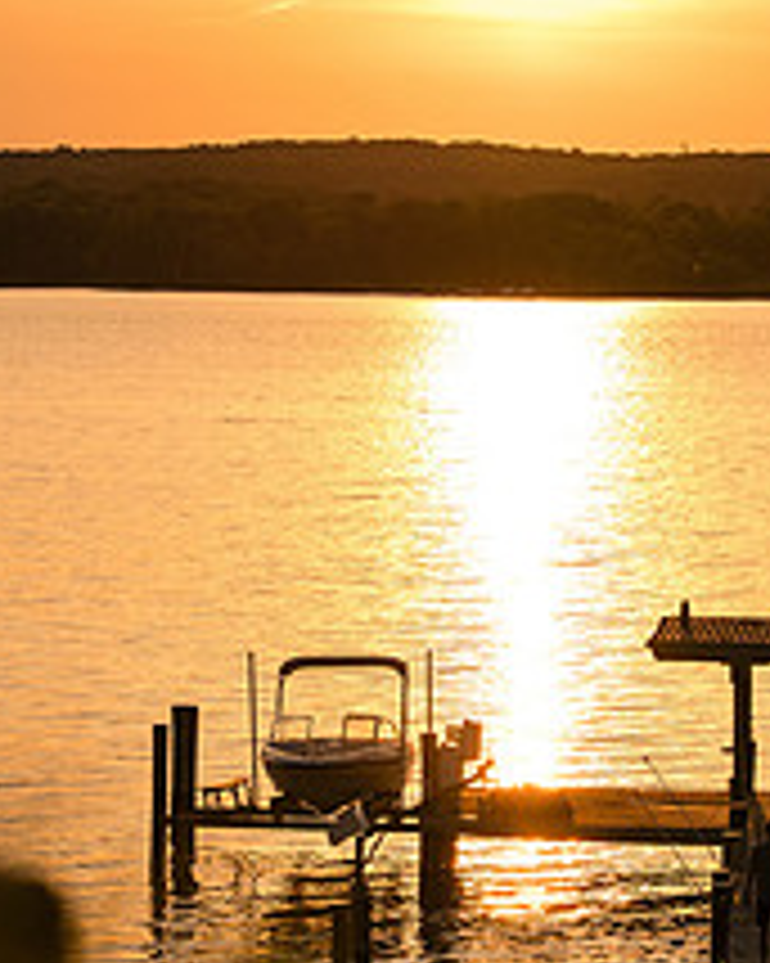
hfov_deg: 9.2
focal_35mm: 168
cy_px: 500
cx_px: 648
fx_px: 4789
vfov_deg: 11.5
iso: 1000
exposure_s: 1/2500
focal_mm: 85
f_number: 6.3
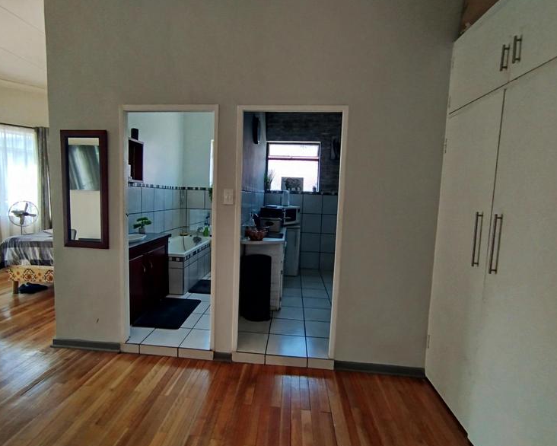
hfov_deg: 93.0
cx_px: 263
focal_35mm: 16
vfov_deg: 80.4
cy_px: 223
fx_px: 264
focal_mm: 1.65
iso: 50
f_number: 2.2
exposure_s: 1/33
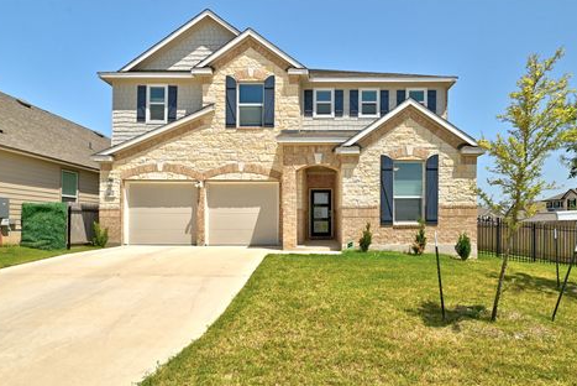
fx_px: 241
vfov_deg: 77.4
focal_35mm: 15
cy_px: 198
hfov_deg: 100.4
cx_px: 292
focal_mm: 14
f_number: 10
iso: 400
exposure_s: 1/640
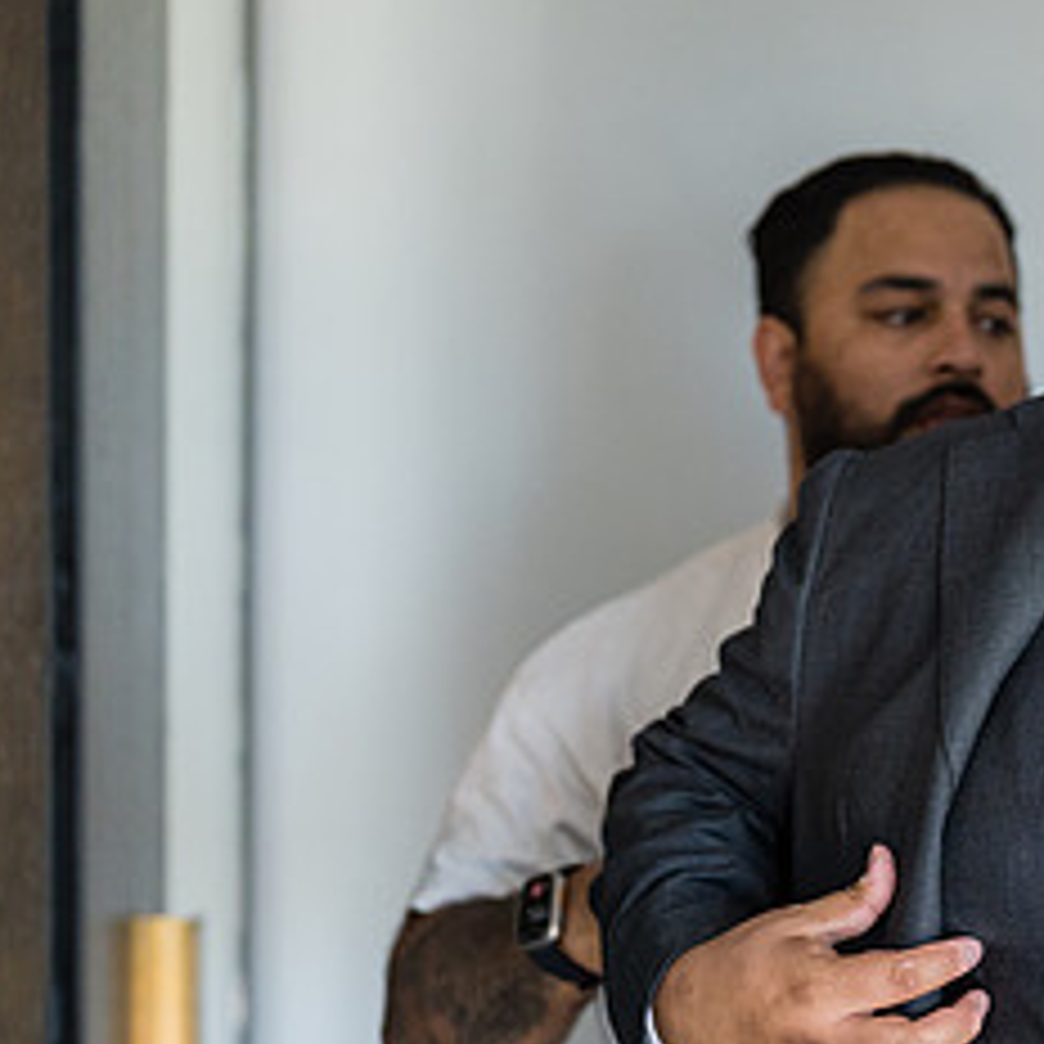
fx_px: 3787
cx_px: 1048
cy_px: 671
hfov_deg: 15.4
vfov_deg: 15.7
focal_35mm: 111
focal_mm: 50
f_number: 1.8
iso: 1600
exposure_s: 1/800
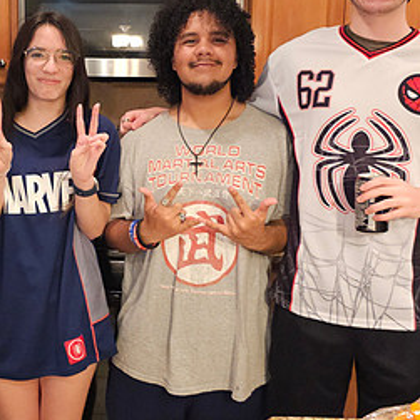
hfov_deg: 35.3
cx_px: 109
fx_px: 645
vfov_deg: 36.0
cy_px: 182
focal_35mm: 47
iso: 640
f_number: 1.7
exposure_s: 1/60
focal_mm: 6.3
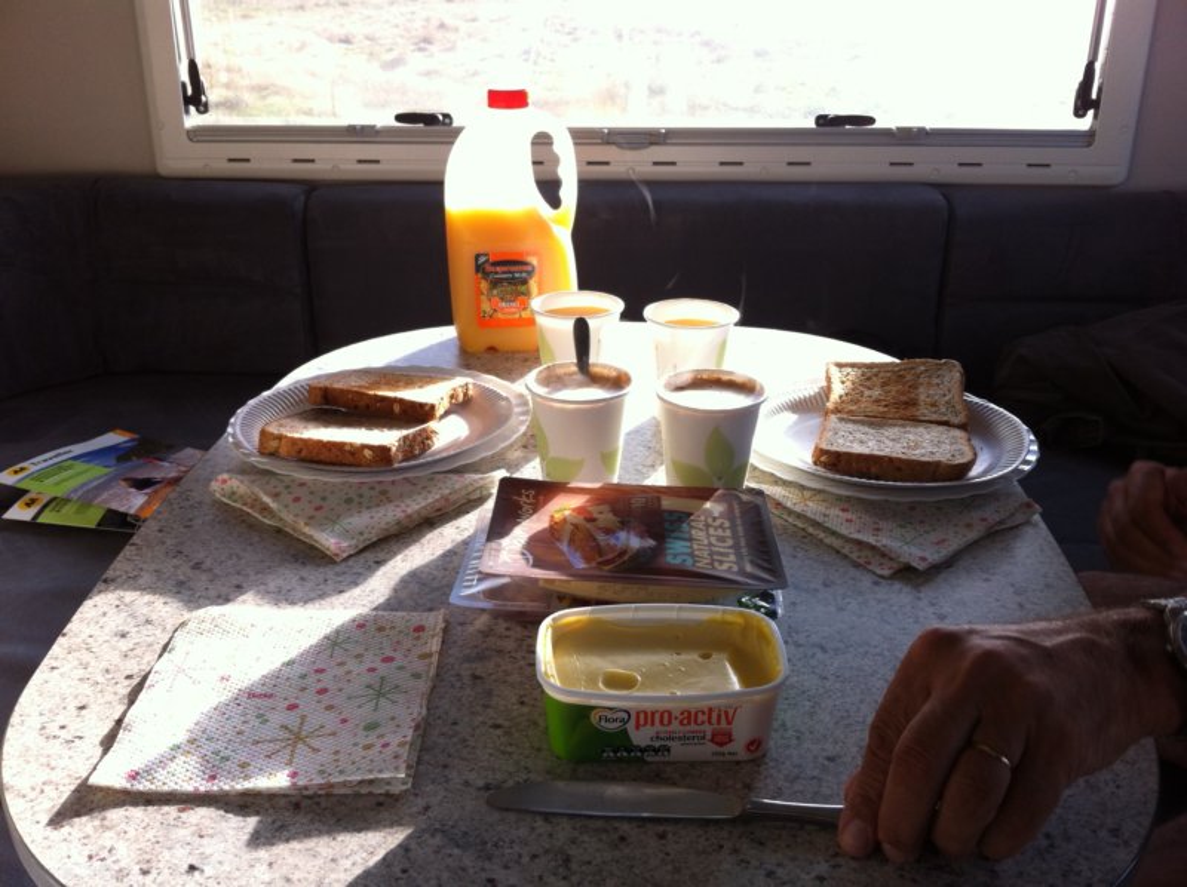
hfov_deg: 52.7
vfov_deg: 40.6
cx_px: 594
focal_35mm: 35
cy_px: 444
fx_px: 1199
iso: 80
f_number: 2.8
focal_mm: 3.85
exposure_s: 1/115
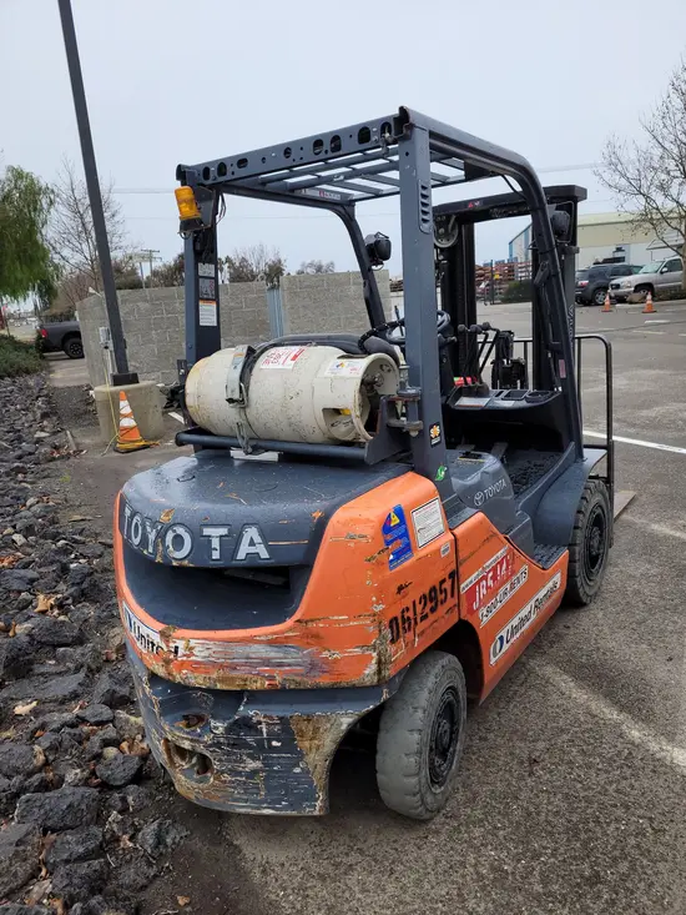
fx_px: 687
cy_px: 458
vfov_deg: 67.3
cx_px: 343
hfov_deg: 53.1
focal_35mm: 26
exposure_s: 1/288
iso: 40
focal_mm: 5.4
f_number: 1.8
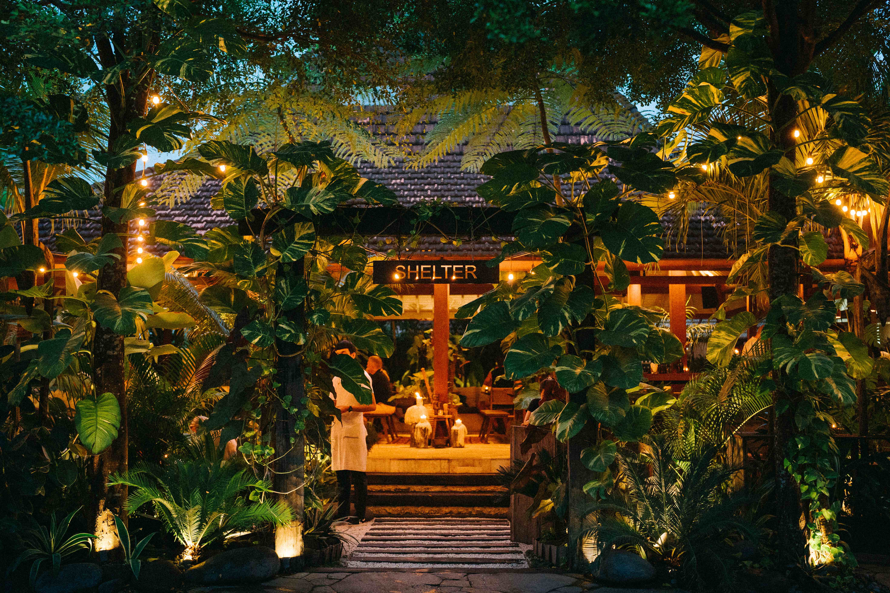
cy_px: 296
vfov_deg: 27.0
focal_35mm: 50
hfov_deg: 39.6
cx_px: 445
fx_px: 1236
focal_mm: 50
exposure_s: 1/100
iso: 2000
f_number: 2.2
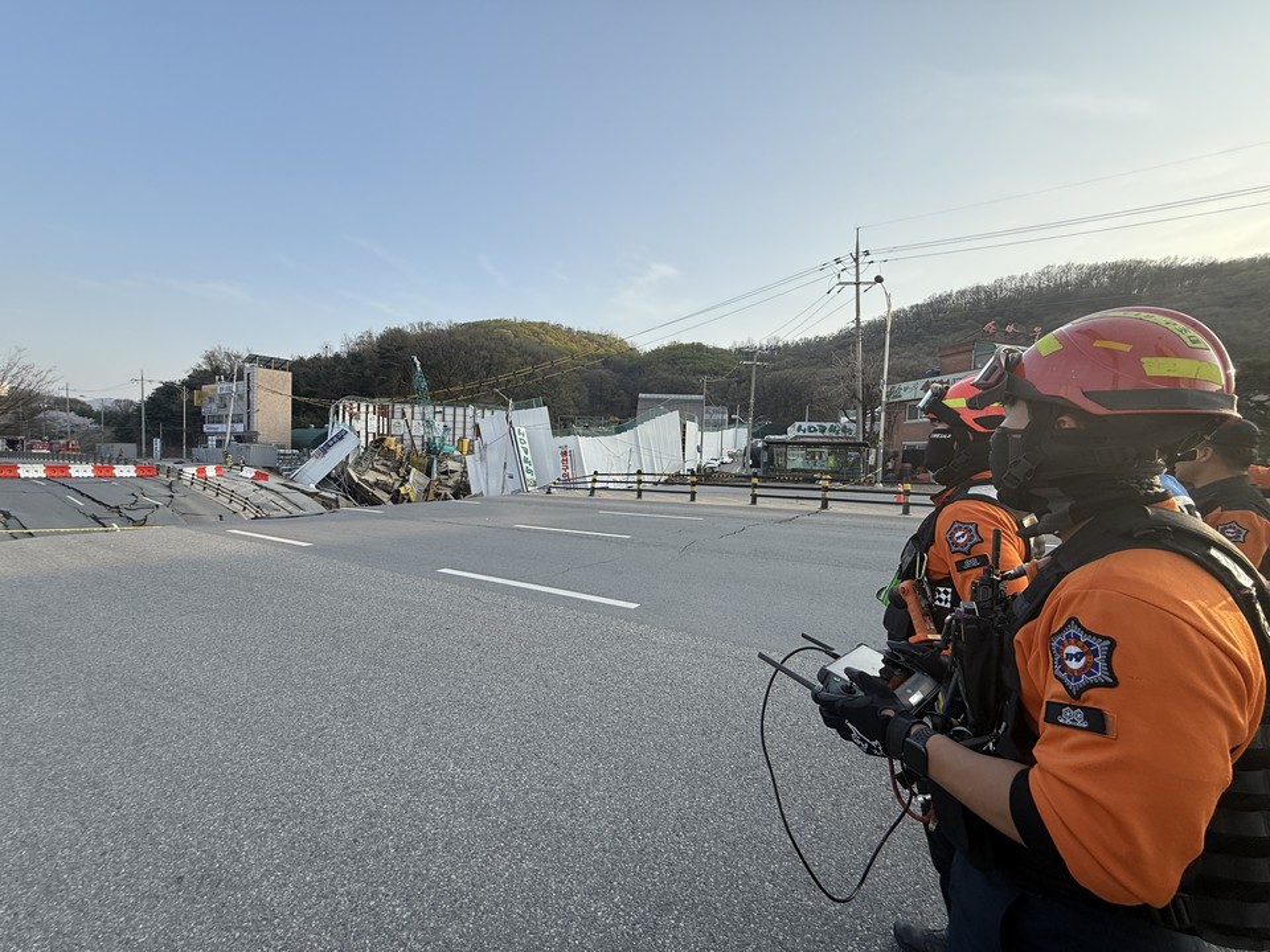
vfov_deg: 85.7
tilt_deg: -2.2
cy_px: 476
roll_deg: -2.0
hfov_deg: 102.1
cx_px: 635
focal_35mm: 14
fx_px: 514
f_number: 2.2
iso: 50
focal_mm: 2.22
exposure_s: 1/564
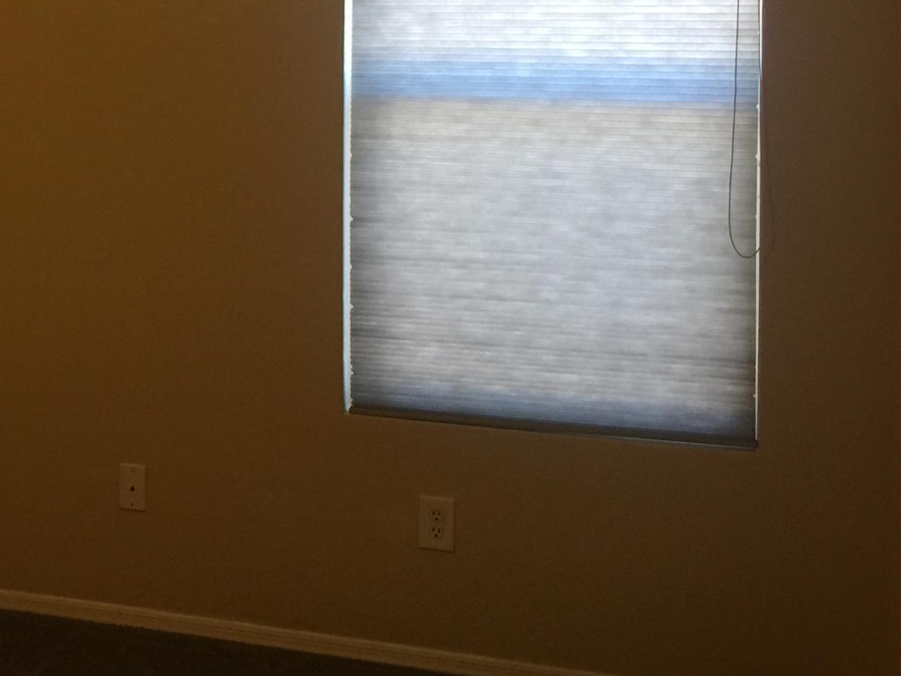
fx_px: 1848
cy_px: 82
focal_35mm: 71
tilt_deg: -0.9
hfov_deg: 25.4
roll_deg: -0.5
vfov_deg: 20.4
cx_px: -96
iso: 40
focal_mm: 4.15
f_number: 2.2
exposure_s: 1/30
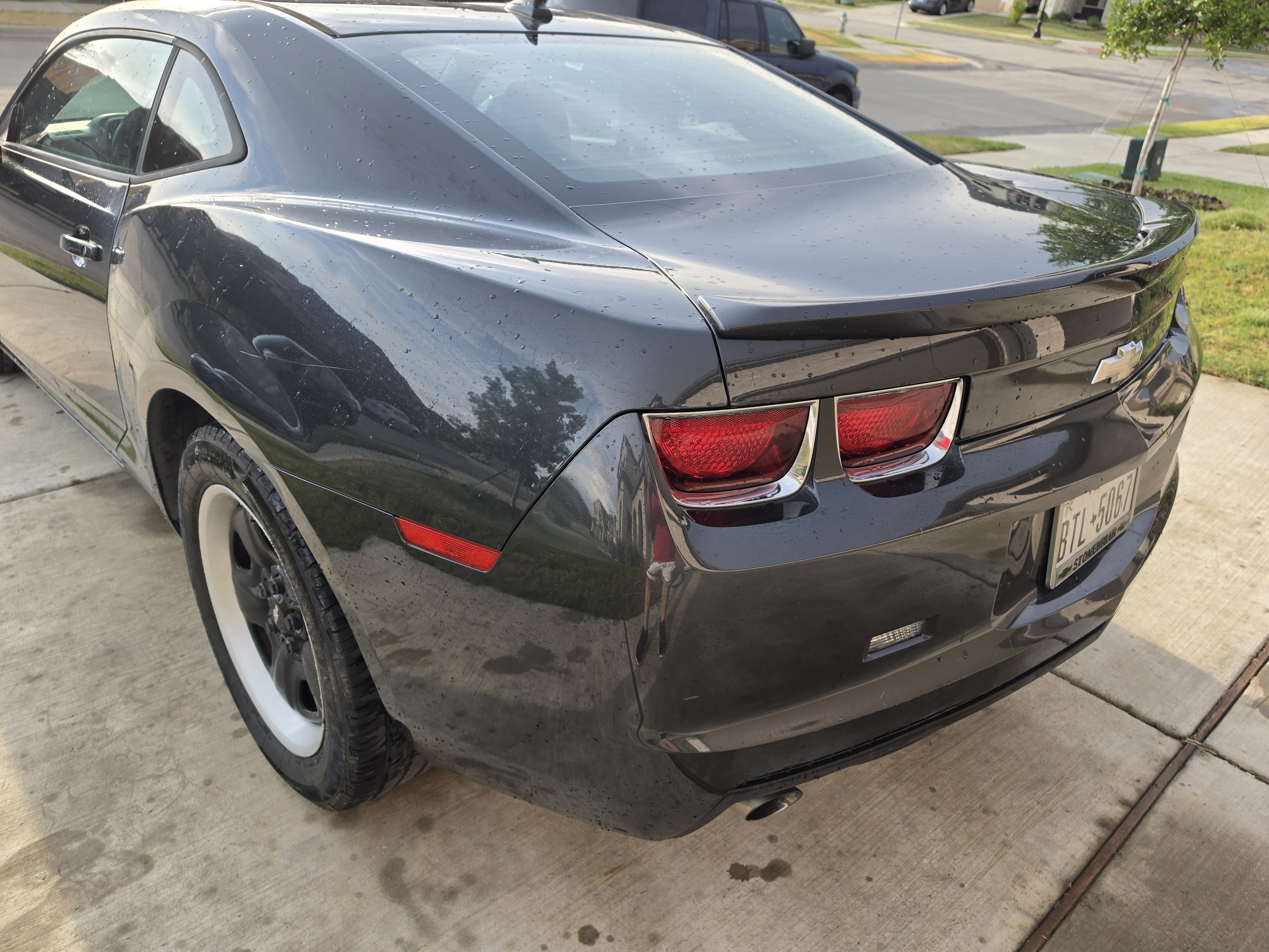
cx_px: 634
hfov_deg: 73.9
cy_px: 476
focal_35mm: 23
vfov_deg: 58.9
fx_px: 843
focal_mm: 6.5
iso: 25
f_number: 1.4
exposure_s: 1/359
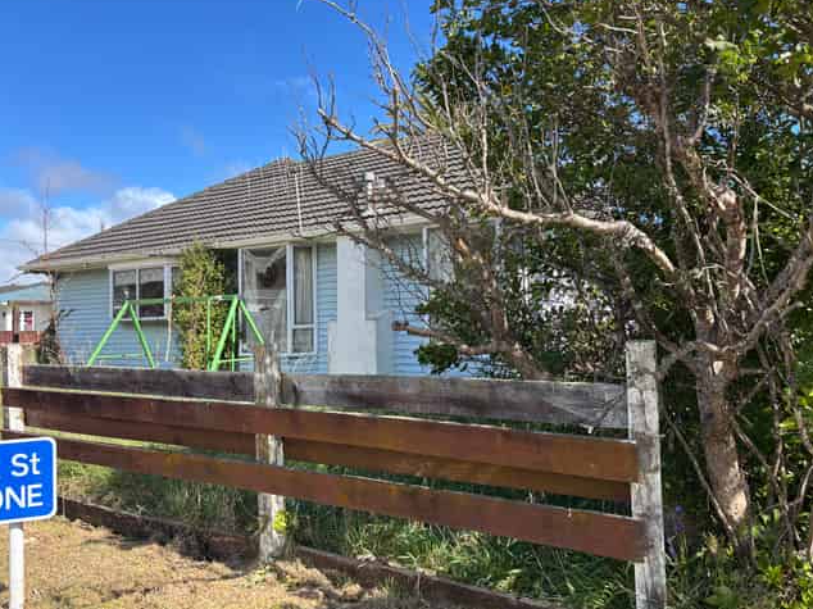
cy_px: 298
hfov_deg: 65.3
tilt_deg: +3.9
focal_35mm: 27
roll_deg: +0.0
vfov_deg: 51.3
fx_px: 634
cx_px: 421
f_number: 1.6
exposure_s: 1/1058
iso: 50
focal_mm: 5.96
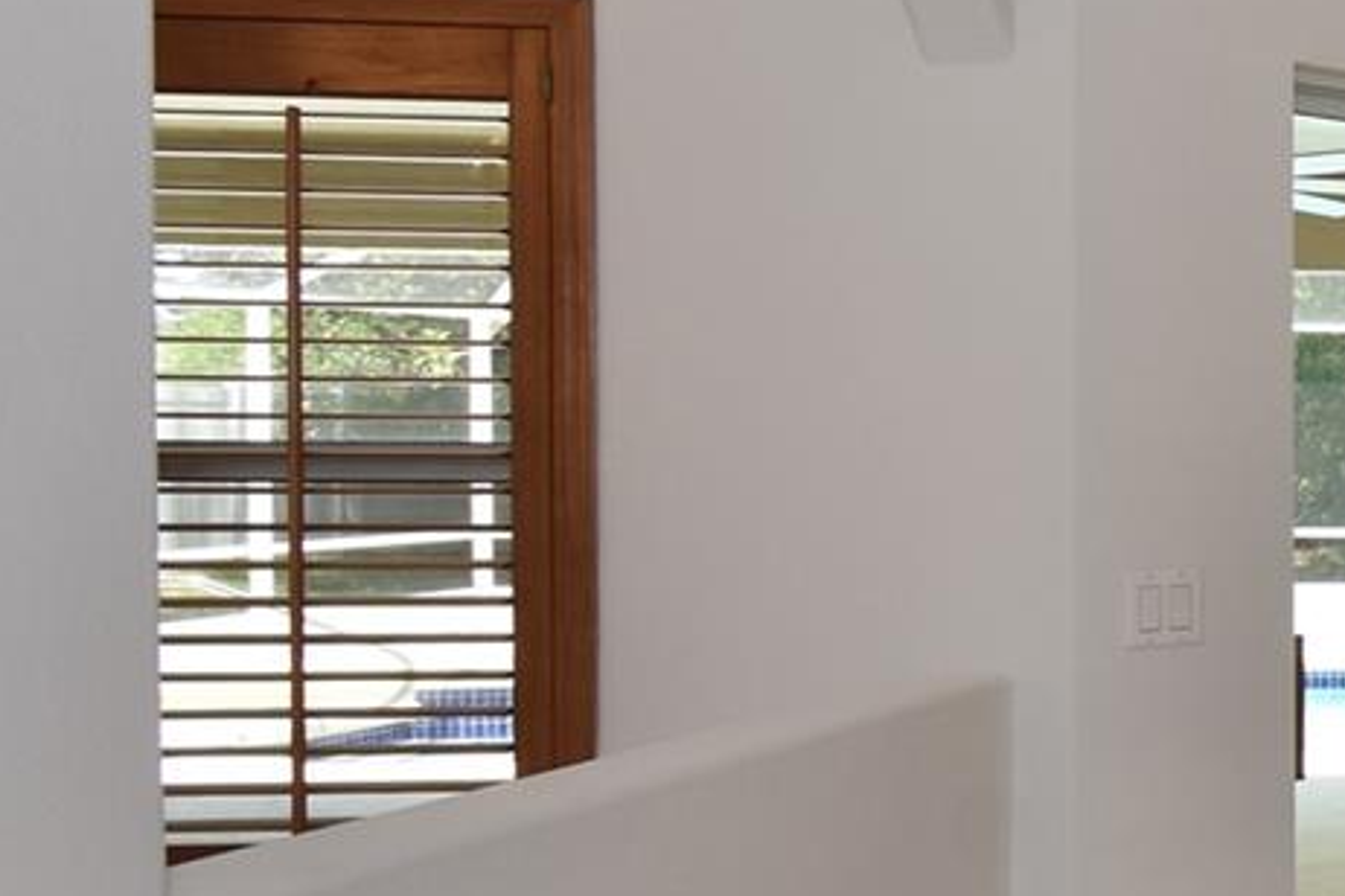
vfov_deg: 26.0
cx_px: 2183
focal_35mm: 52
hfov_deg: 25.0
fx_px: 1943
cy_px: 463
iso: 200
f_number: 5
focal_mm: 10
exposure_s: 1/100
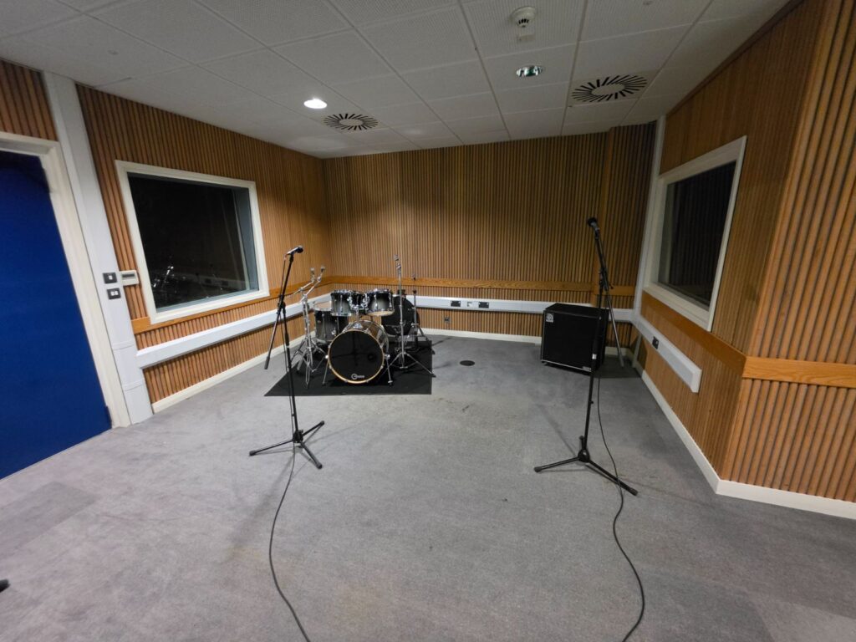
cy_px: 321
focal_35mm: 13
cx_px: 428
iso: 1000
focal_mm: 2.2
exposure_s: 1/50
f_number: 1.9
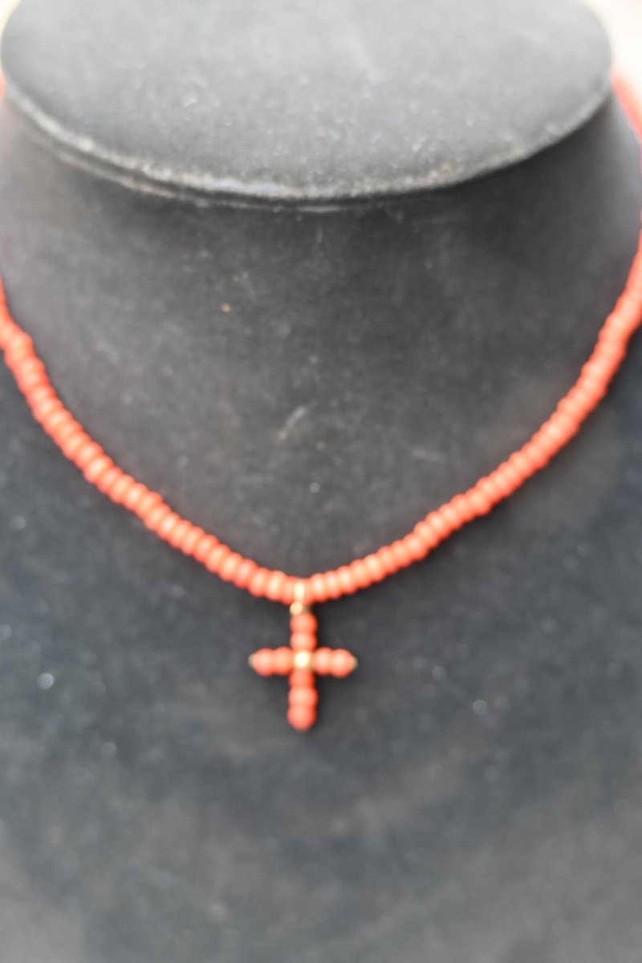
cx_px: 321
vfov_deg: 48.7
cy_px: 482
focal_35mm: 40
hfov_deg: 33.6
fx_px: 1063
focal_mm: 26.5
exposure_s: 1/125
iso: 500
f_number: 3.8
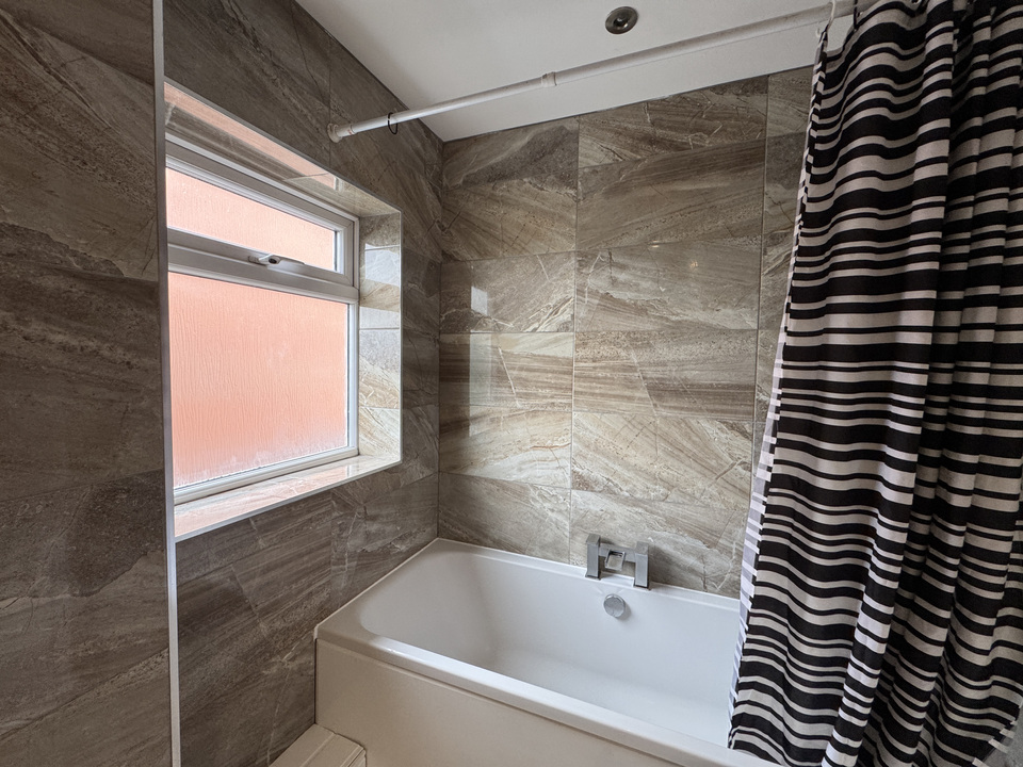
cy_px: 384
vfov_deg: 85.7
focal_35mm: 14
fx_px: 414
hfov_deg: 102.1
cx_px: 512
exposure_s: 1/100
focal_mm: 2.22
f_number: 2.2
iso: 160
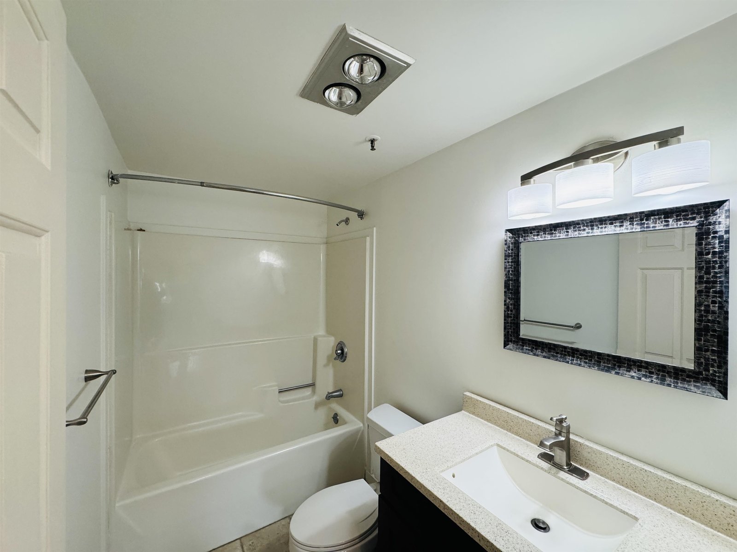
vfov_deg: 85.7
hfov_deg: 102.1
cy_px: 276
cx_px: 368
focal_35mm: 14
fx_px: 298
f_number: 2.2
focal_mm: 2.22
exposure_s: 1/120
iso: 250
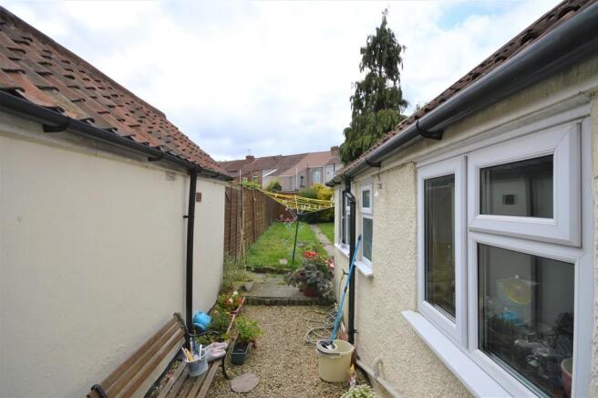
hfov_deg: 100.4
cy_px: 199
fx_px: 249
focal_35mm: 15
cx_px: 299
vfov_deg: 77.2
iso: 100
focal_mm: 10
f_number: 8
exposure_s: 1/250
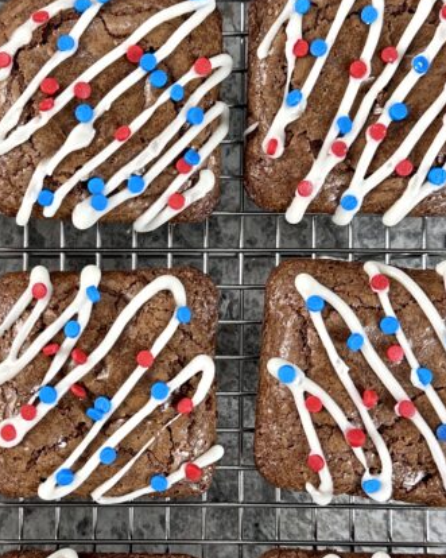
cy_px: 283
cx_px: 125
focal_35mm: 58
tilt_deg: -87.1
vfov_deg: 32.5
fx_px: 957
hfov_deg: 26.0
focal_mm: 6.86
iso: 160
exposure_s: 1/60
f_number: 1.78
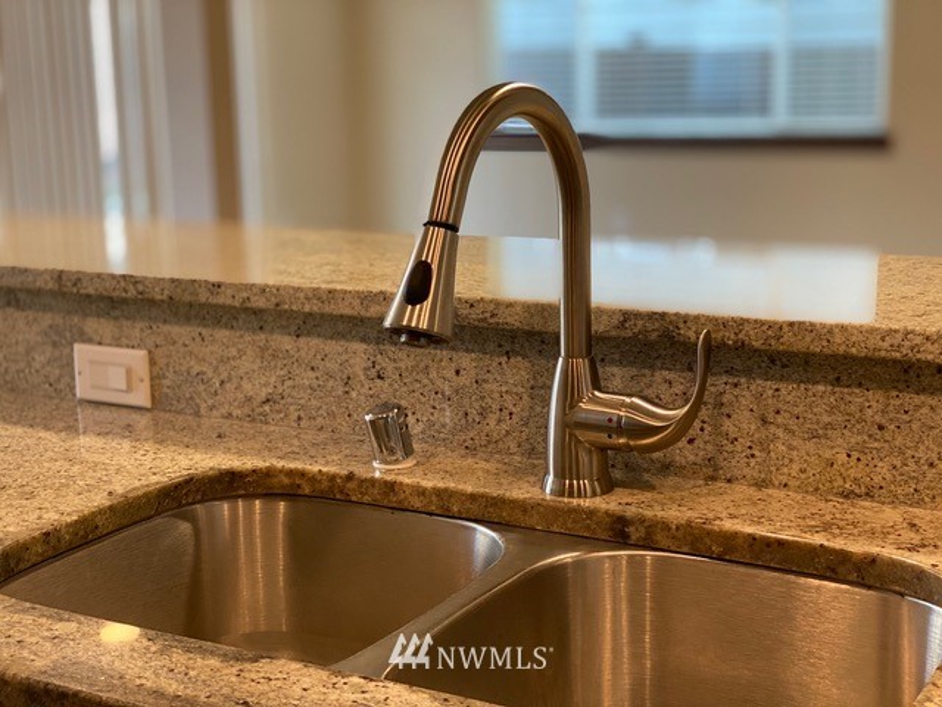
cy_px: 354
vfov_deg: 28.0
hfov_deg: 36.8
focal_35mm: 52
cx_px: 471
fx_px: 1415
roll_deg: +0.8
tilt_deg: -11.4
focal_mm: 6
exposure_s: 1/60
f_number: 2
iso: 125
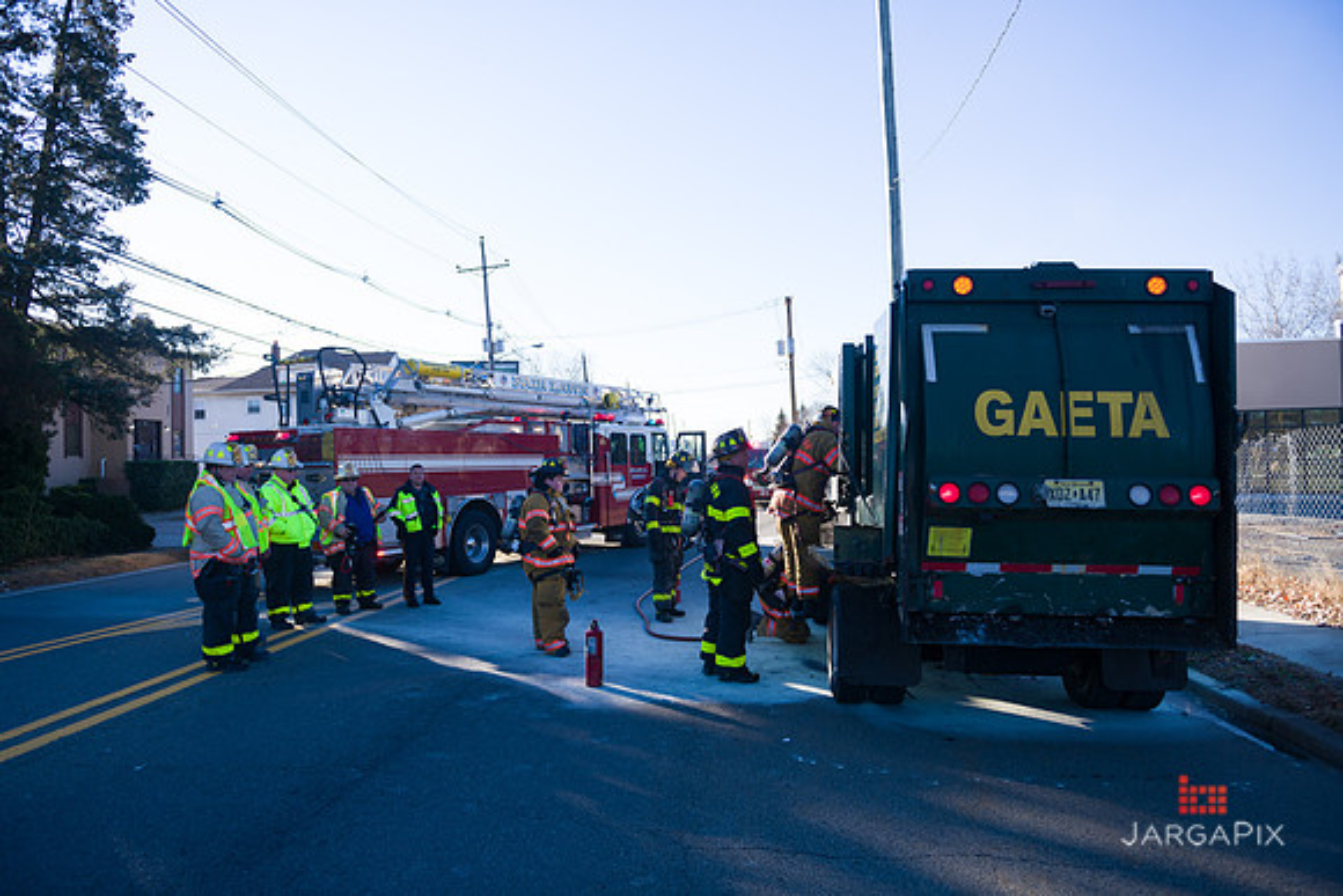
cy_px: 448
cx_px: 672
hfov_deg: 73.7
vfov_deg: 53.2
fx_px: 896
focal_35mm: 24
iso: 200
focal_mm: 24
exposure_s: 1/1000
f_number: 3.2
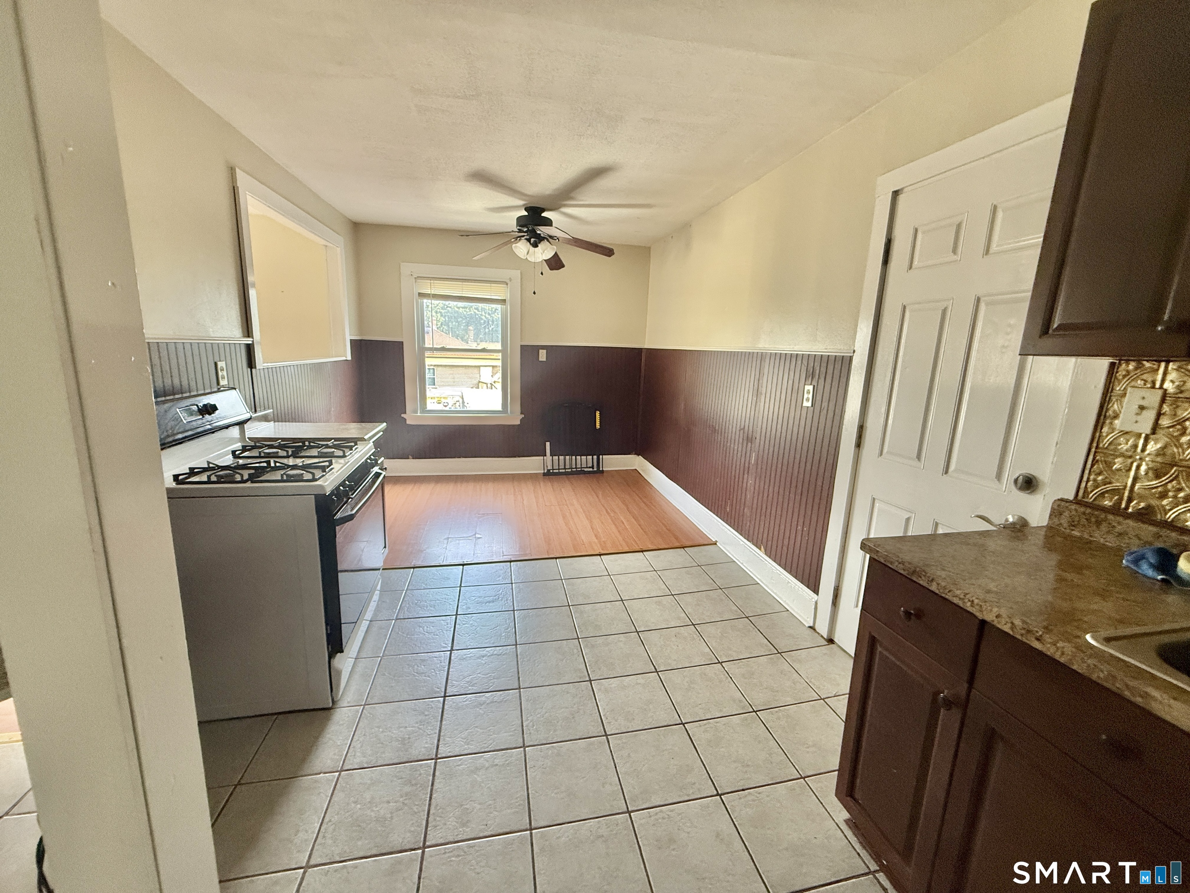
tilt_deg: -10.5
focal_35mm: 14
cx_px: 595
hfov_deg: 102.1
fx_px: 481
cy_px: 446
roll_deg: -0.6
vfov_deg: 85.7
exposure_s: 1/99
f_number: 2.2
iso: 320
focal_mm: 2.22
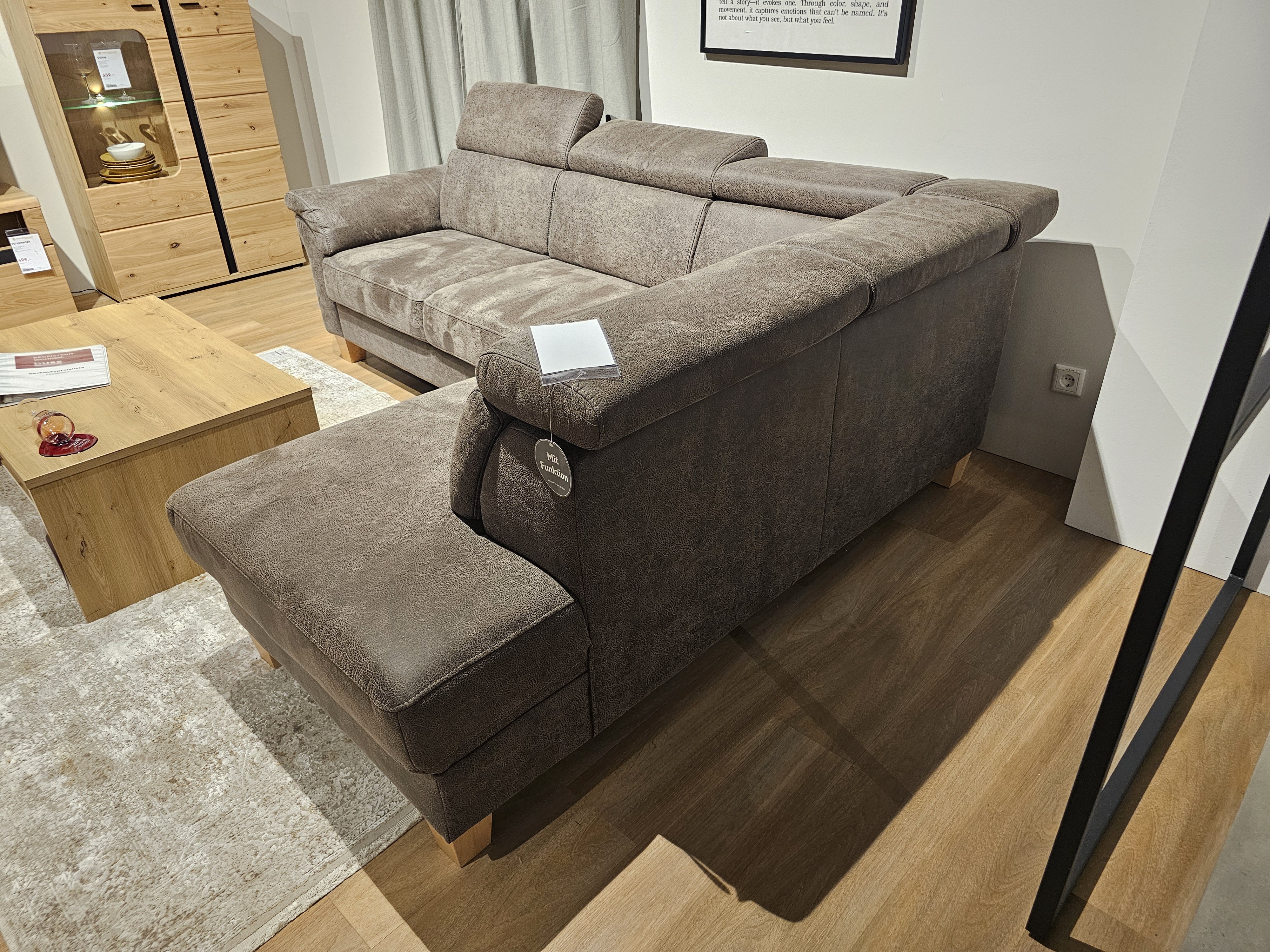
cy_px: 476
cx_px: 635
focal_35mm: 23
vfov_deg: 58.9
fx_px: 844
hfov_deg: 73.9
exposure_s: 1/100
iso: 400
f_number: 1.7
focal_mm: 6.3
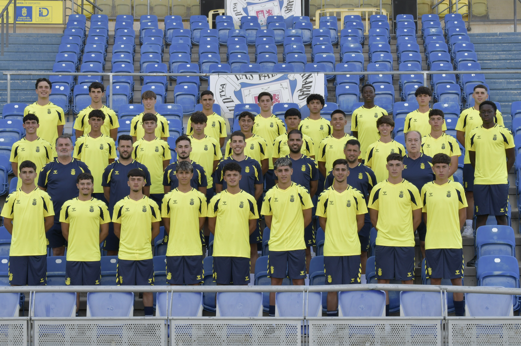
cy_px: 173
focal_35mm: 70
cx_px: 260
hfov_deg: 28.9
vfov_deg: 19.4
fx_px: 1012
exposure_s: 1/200
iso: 400
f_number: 11
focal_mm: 70
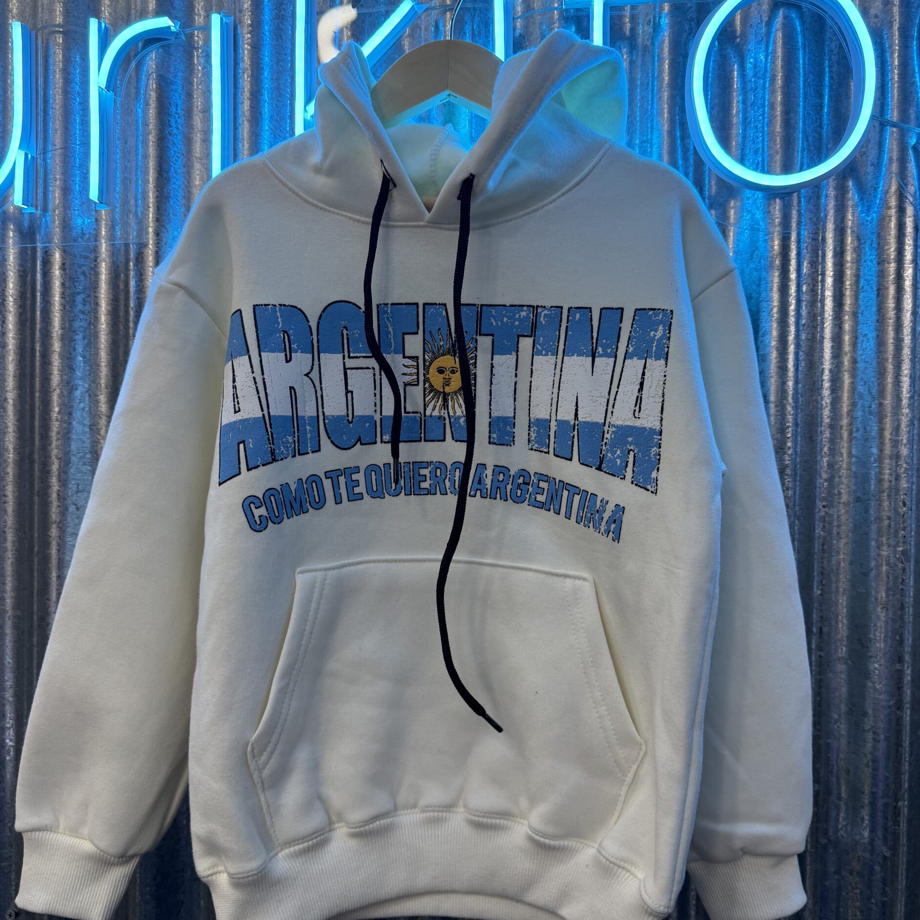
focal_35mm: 29
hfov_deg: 55.6
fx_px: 872
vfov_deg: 55.6
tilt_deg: -0.7
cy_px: 475
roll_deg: -0.9
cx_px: 454
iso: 125
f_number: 1.78
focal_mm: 6.76
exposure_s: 1/100
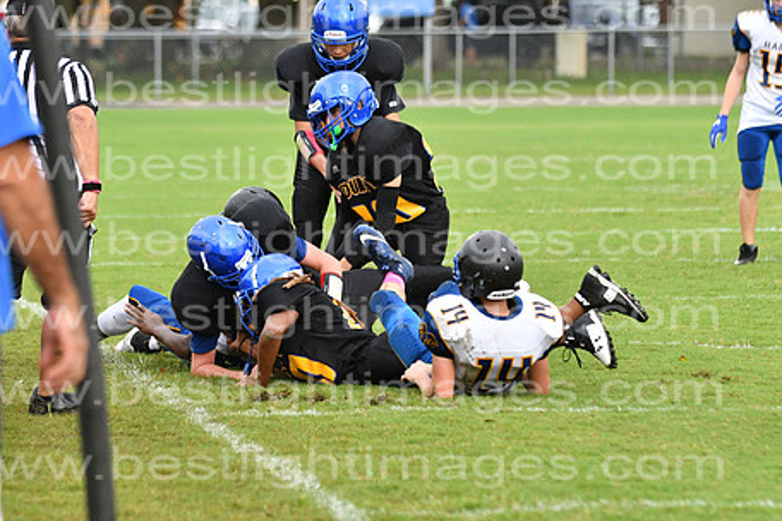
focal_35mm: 267
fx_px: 5799
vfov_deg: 5.1
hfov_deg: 7.7
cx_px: 334
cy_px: 280
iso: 800
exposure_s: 1/2500
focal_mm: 140
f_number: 3.5
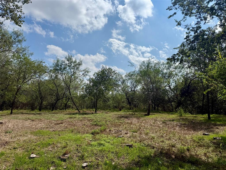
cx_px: 113
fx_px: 157
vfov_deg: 56.8
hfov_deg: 71.6
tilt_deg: +10.0
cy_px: 85
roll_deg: -0.5
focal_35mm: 24
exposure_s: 1/11905
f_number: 1.78
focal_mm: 6.76
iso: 80
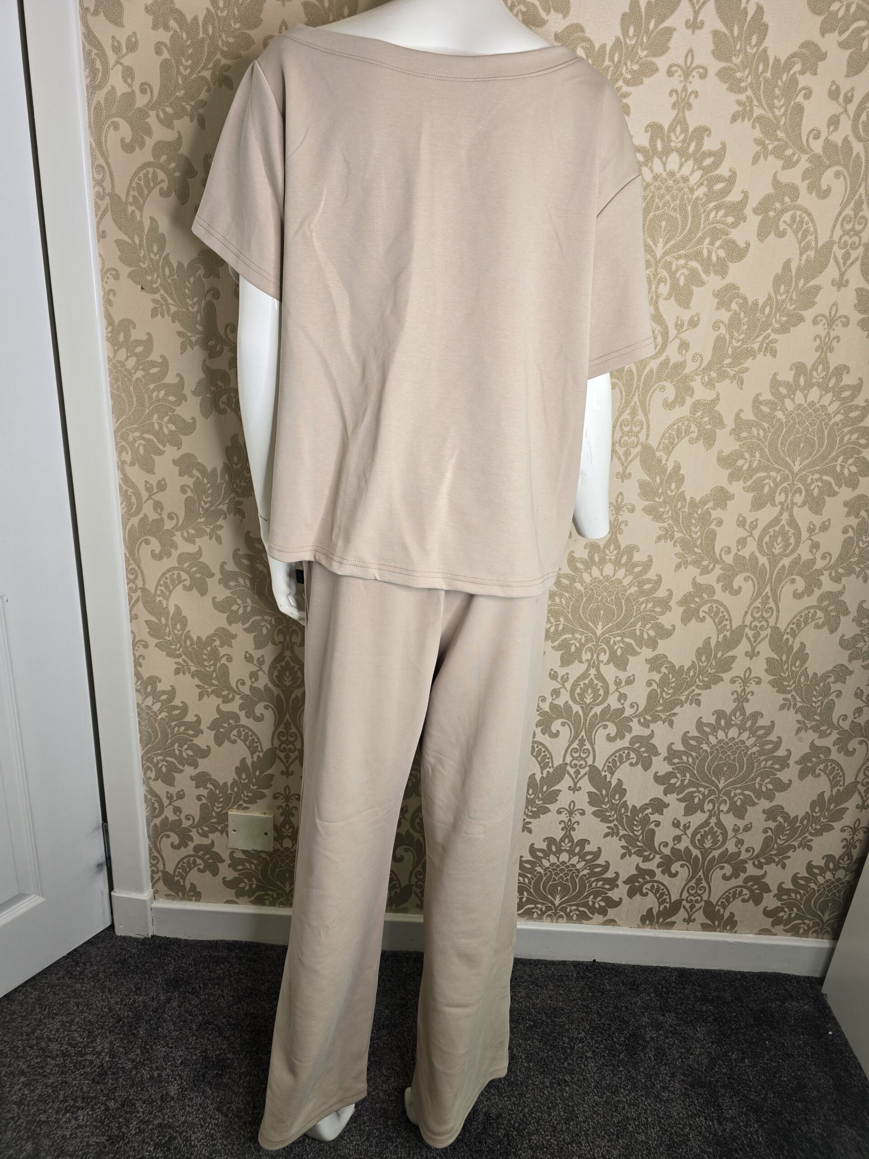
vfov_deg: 73.9
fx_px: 770
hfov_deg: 58.9
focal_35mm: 23
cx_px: 434
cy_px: 580
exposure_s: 1/50
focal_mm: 6.3
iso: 25
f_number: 1.7
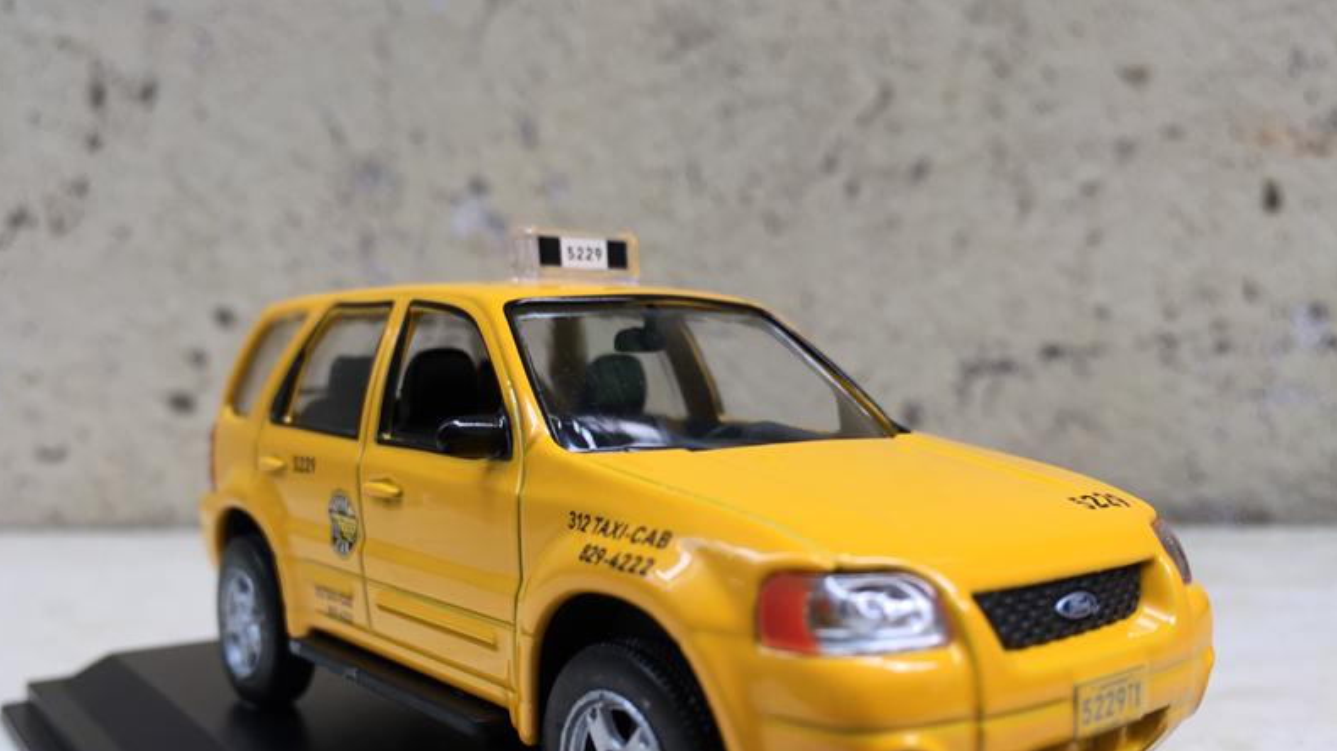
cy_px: 477
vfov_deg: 36.4
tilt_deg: -5.6
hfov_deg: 61.0
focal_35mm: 32
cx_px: 667
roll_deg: -1.6
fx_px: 1134
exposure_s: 1/50
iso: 32
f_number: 2.2
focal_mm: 4.15
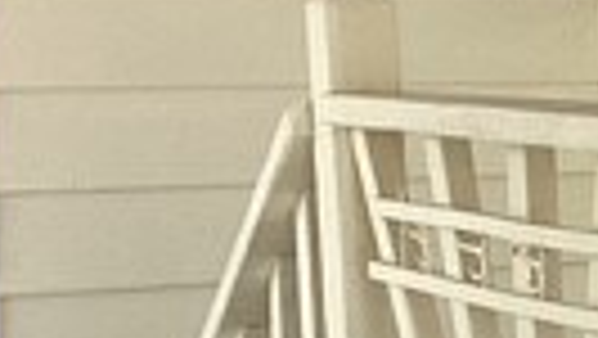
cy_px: 370
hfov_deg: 11.9
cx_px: 1174
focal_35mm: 162
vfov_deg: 7.5
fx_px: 2570
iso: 25
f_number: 2.4
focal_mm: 3.3
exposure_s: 1/216
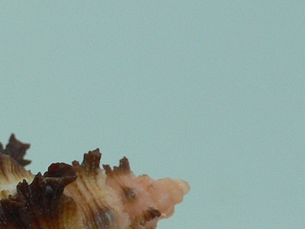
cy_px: 311
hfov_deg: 16.5
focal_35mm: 113
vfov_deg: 12.6
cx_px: -87
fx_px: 996
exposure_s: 1/60
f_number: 2.8
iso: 80
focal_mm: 4.6
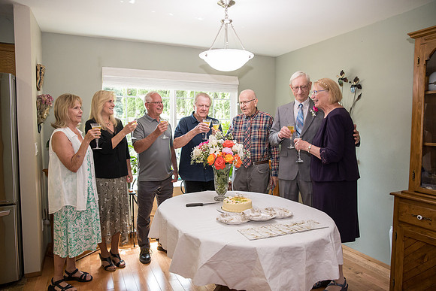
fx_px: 291
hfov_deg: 73.7
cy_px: 146
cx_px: 218
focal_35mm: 24
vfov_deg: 53.2
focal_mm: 24
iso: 2500
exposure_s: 1/320
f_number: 4
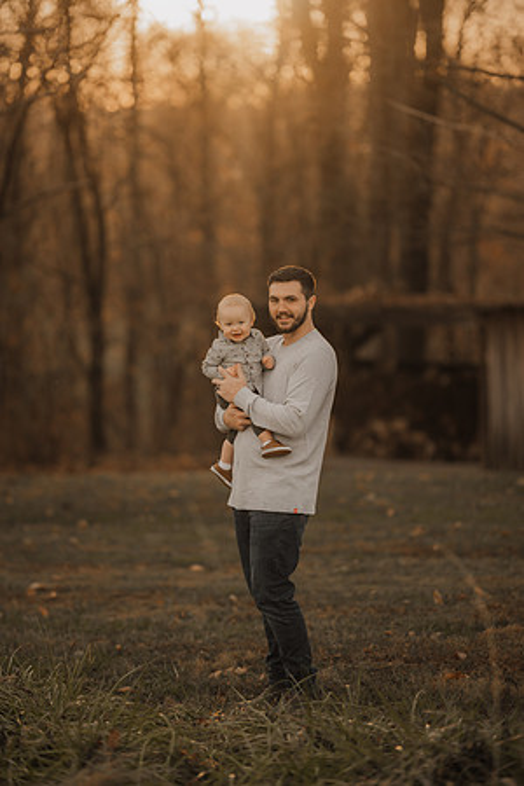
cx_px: 262
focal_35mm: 105
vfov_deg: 19.5
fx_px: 2292
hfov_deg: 13.0
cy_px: 393
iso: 100
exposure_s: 1/640
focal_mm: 105
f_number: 1.4
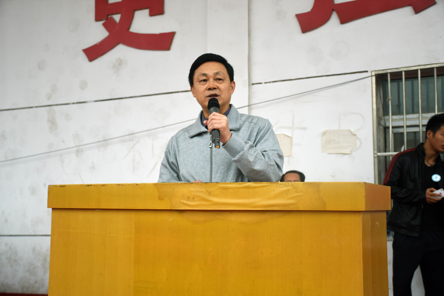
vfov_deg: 26.5
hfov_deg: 38.9
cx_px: 222
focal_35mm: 51
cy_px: 148
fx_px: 629
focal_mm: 34
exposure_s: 1/250
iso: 400
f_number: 4.2
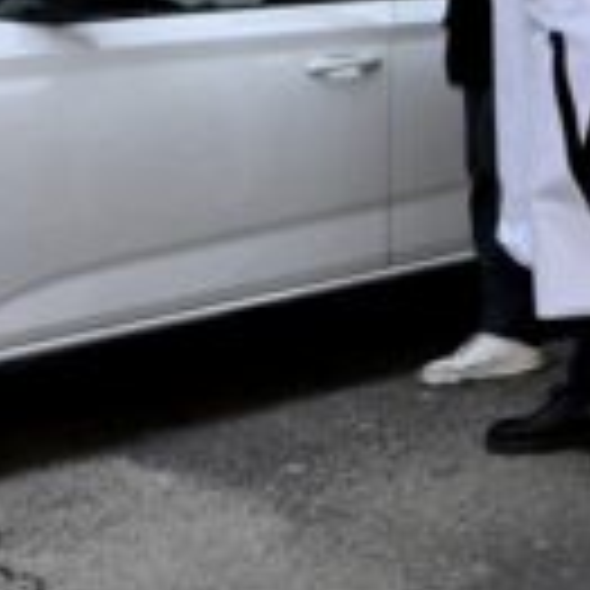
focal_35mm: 70
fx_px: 1350
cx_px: 892
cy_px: -374
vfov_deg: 20.0
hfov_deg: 20.8
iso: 3200
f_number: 4
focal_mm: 14
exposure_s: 1/400
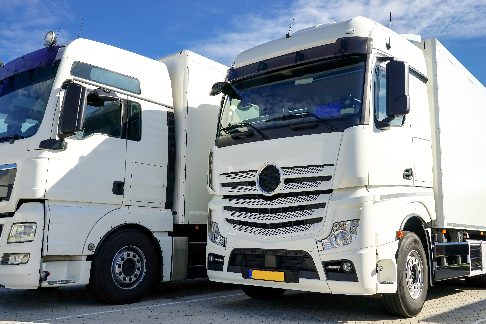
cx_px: 243
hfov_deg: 55.8
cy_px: 162
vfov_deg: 38.9
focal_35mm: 34
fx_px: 459
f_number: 11
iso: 100
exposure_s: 1/200
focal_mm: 34
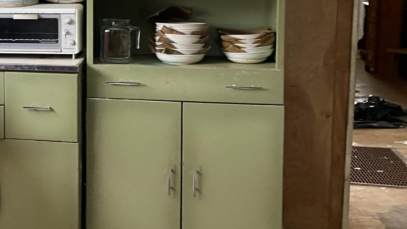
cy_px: 10
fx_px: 648
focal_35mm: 60
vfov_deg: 19.6
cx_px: 42
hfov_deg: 33.1
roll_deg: -0.3
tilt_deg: -2.7
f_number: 1.8
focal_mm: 4.25
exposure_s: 1/60
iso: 125
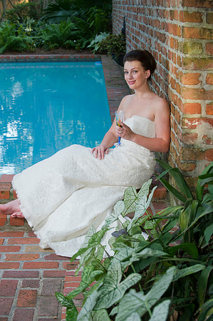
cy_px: 160
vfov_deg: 27.0
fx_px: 667
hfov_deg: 18.1
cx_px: 106
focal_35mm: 75
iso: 400
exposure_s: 1/60
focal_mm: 75
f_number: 5
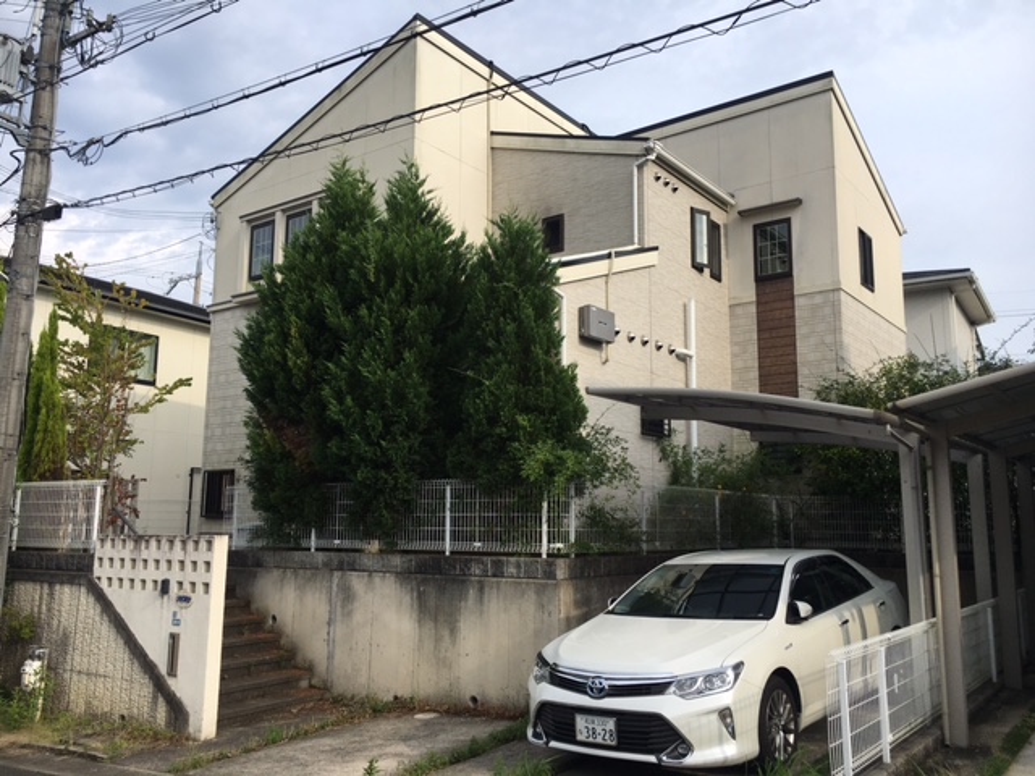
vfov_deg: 48.2
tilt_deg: +9.0
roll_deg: -0.1
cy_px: 388
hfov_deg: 61.7
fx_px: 867
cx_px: 518
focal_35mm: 29
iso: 25
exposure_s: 1/1012
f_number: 2.2
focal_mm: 4.15
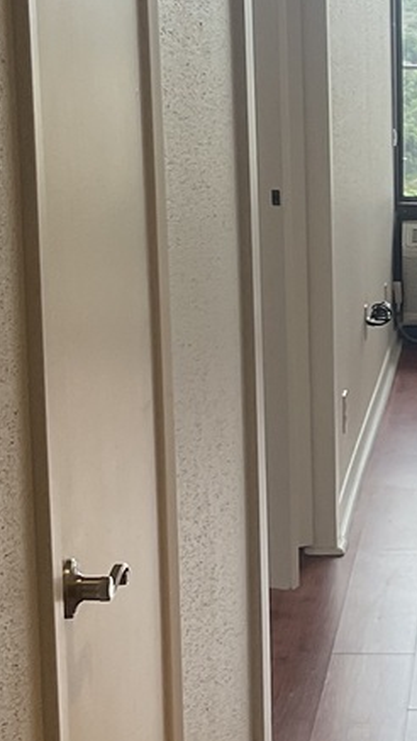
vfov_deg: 20.5
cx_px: 624
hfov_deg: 11.2
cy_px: 359
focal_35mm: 104
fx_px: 2043
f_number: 1.8
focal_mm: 3
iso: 32
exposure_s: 1/120
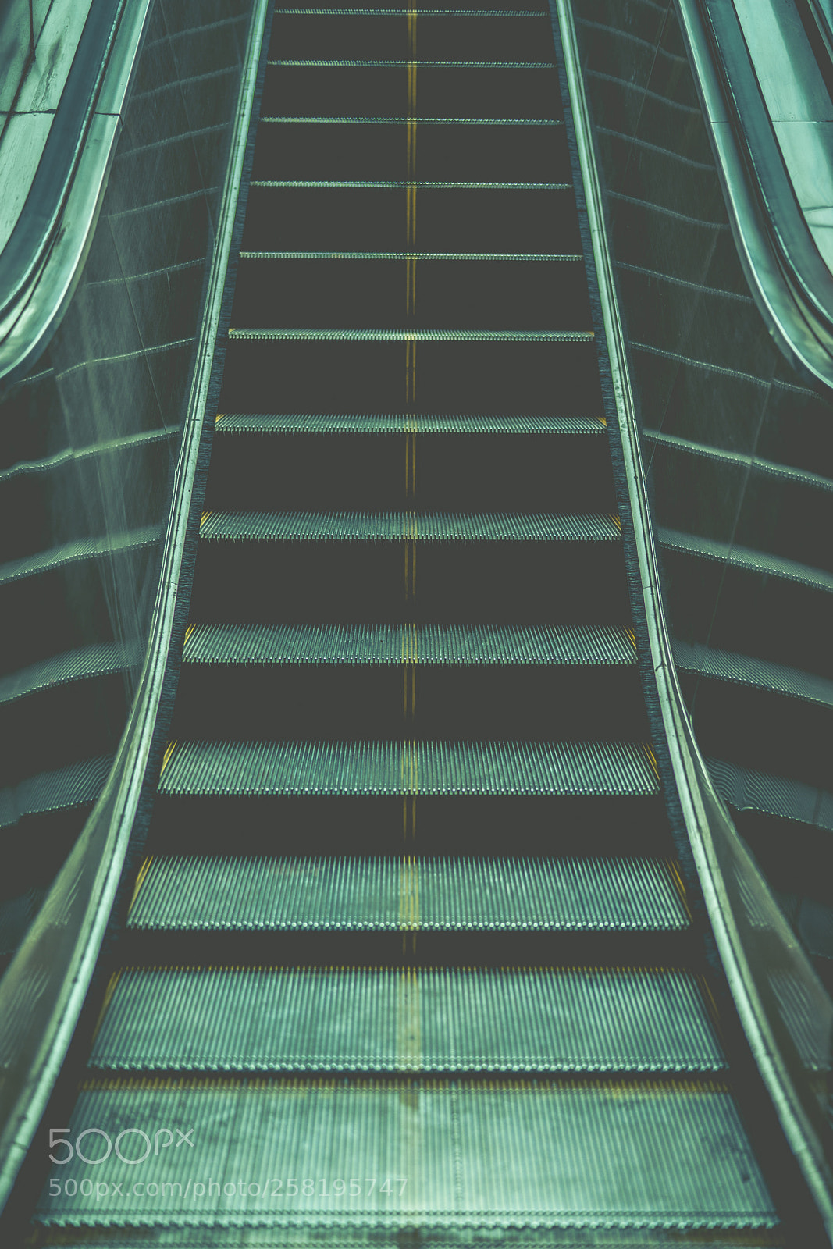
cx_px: 416
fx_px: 1735
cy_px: 624
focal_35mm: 50
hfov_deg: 27.0
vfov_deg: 39.6
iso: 50
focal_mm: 50
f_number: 1.4
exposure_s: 1/250
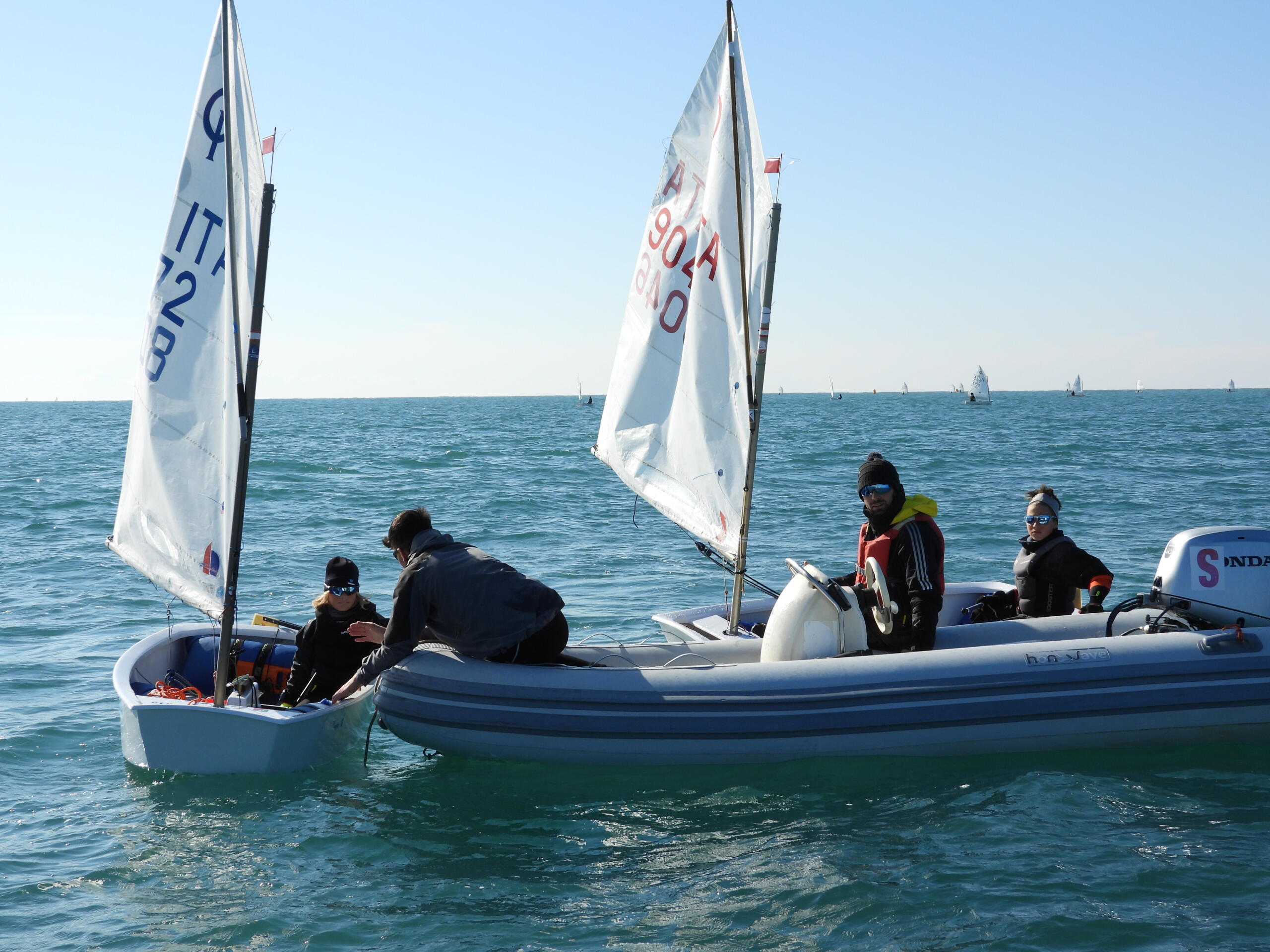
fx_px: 2018
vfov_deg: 26.6
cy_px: 476
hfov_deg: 34.9
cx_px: 635
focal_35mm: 55
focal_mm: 9.8
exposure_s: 1/1600
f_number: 4.5
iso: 100
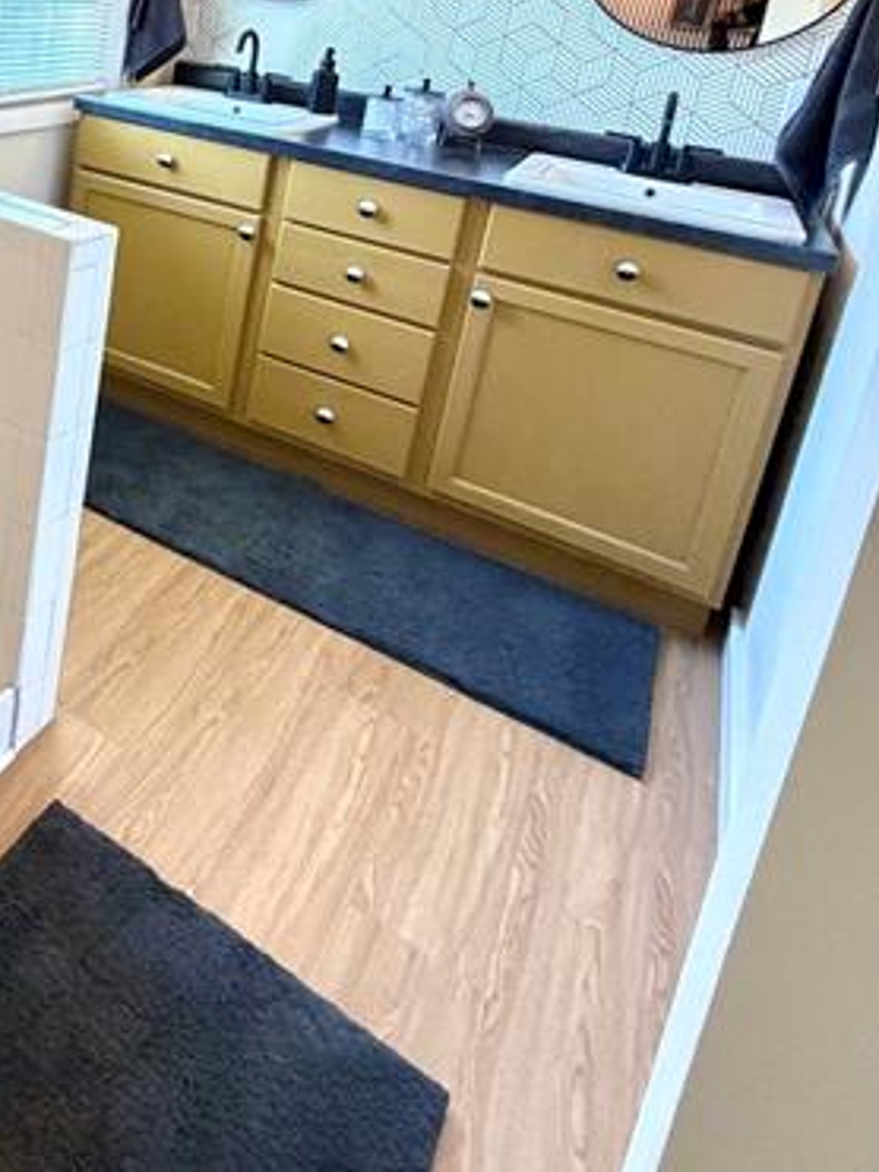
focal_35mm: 29
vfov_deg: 55.4
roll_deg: -6.9
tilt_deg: -12.9
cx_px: -6
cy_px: 171
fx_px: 982
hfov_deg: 41.7
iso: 400
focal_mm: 2.22
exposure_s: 1/60
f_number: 2.2
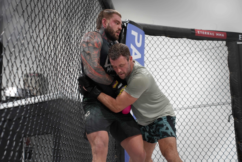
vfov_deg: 20.9
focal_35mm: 65
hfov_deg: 30.9
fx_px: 437
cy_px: 81
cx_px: 121
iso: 1250
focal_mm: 65
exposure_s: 1/160
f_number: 4
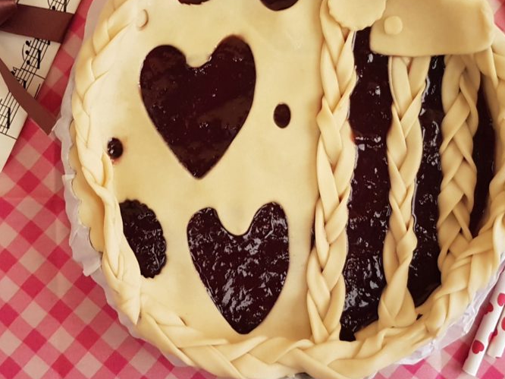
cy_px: 118
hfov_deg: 46.7
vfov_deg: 35.5
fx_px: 583
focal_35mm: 40
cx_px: 218
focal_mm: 4.2
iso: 160
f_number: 1.7
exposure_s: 1/25
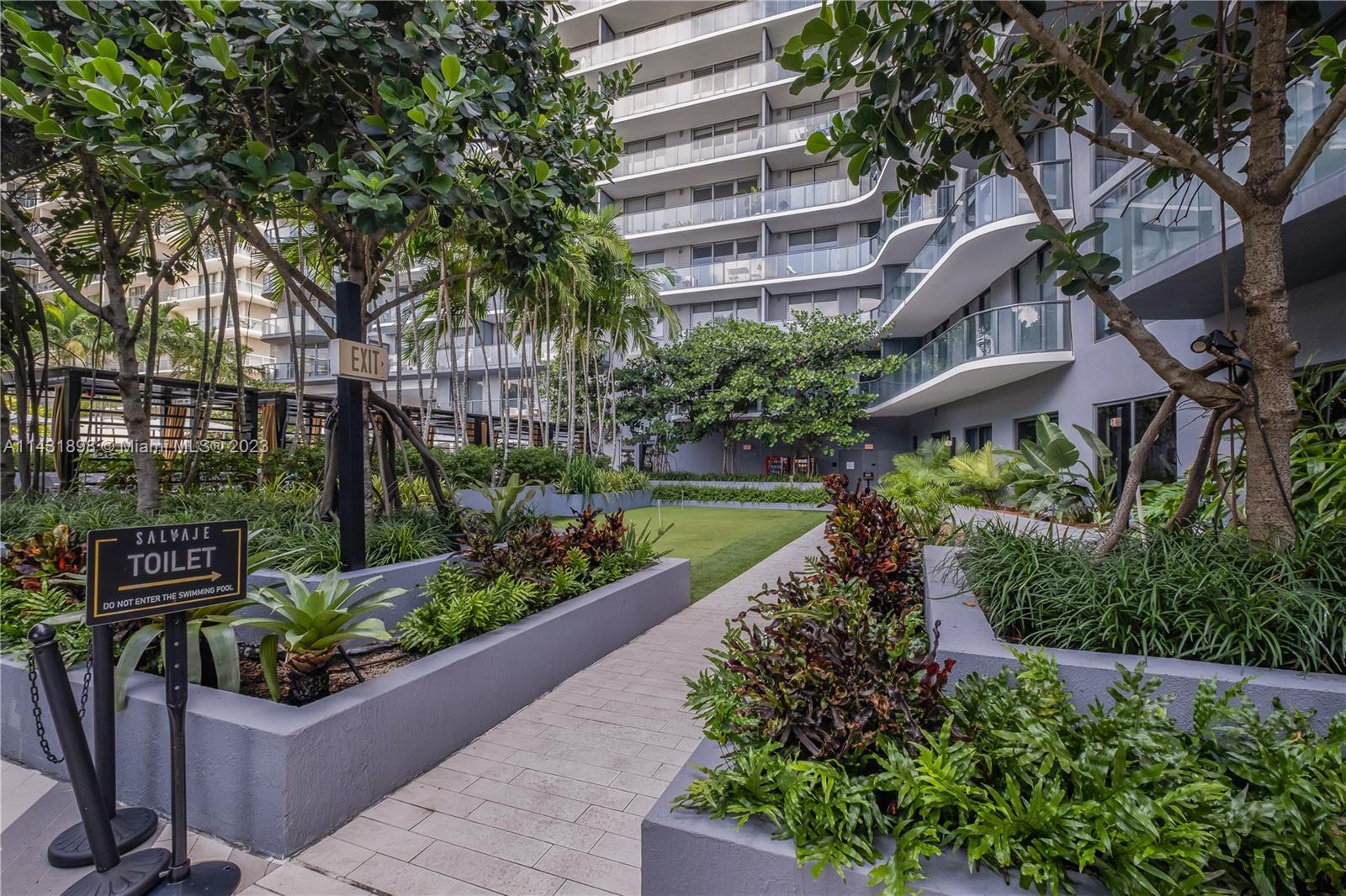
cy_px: 448
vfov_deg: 77.3
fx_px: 561
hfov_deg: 100.4
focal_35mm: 15
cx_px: 673
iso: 800
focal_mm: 10
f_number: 8
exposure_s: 1/60
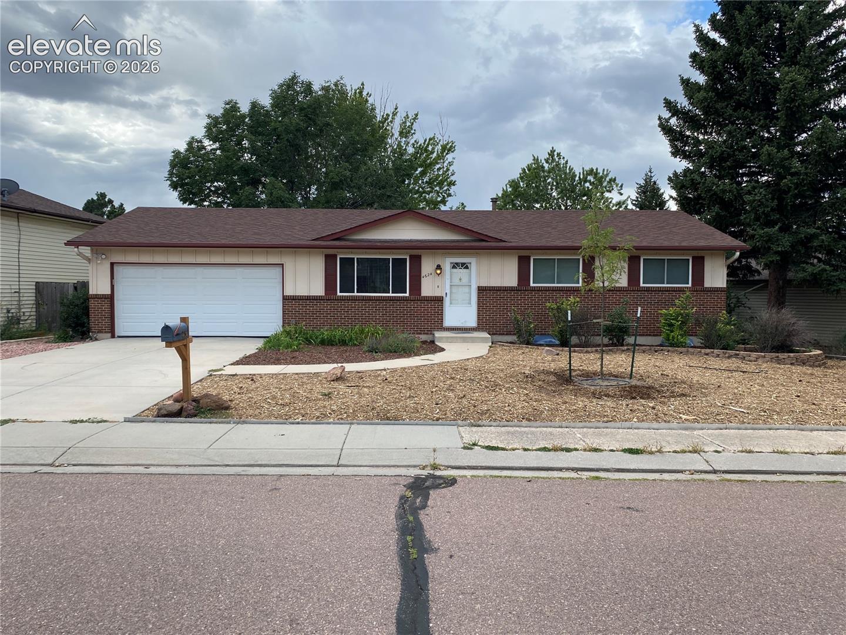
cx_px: 423
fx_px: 635
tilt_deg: -2.7
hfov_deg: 67.3
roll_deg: -0.6
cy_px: 318
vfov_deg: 53.1
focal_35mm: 26
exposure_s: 1/1395
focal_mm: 4.25
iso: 32
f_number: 1.8
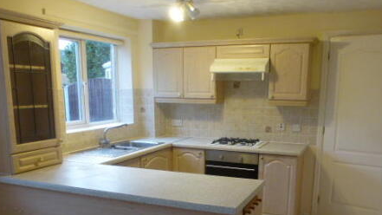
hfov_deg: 55.3
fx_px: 365
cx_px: 203
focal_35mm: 36
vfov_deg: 31.9
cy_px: 174
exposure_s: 1/40
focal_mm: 4.3
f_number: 3.3
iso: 400
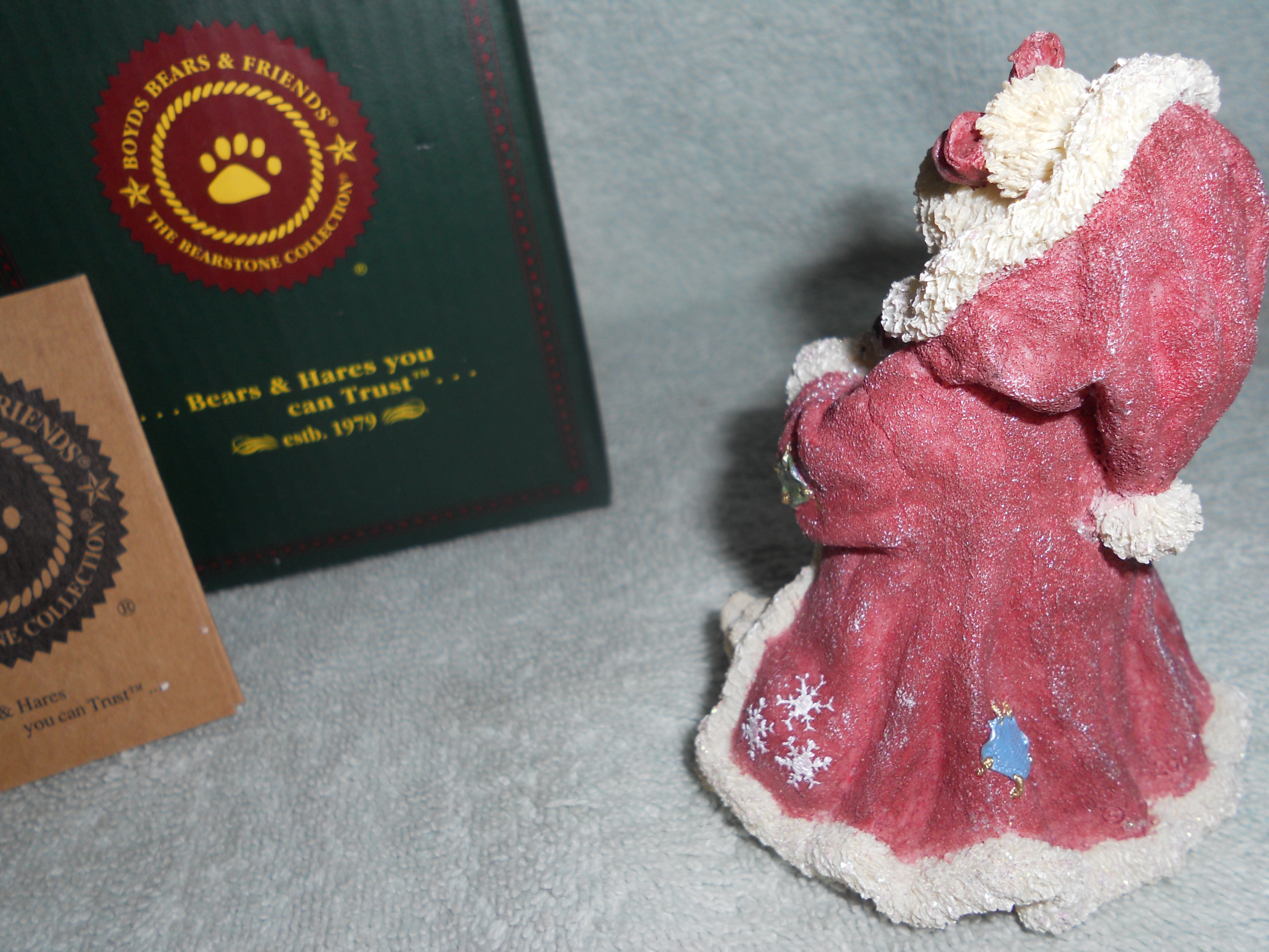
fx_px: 1173
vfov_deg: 44.2
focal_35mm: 32
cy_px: 476
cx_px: 634
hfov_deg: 56.8
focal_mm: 5.8
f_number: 8.8
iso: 80
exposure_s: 1/25
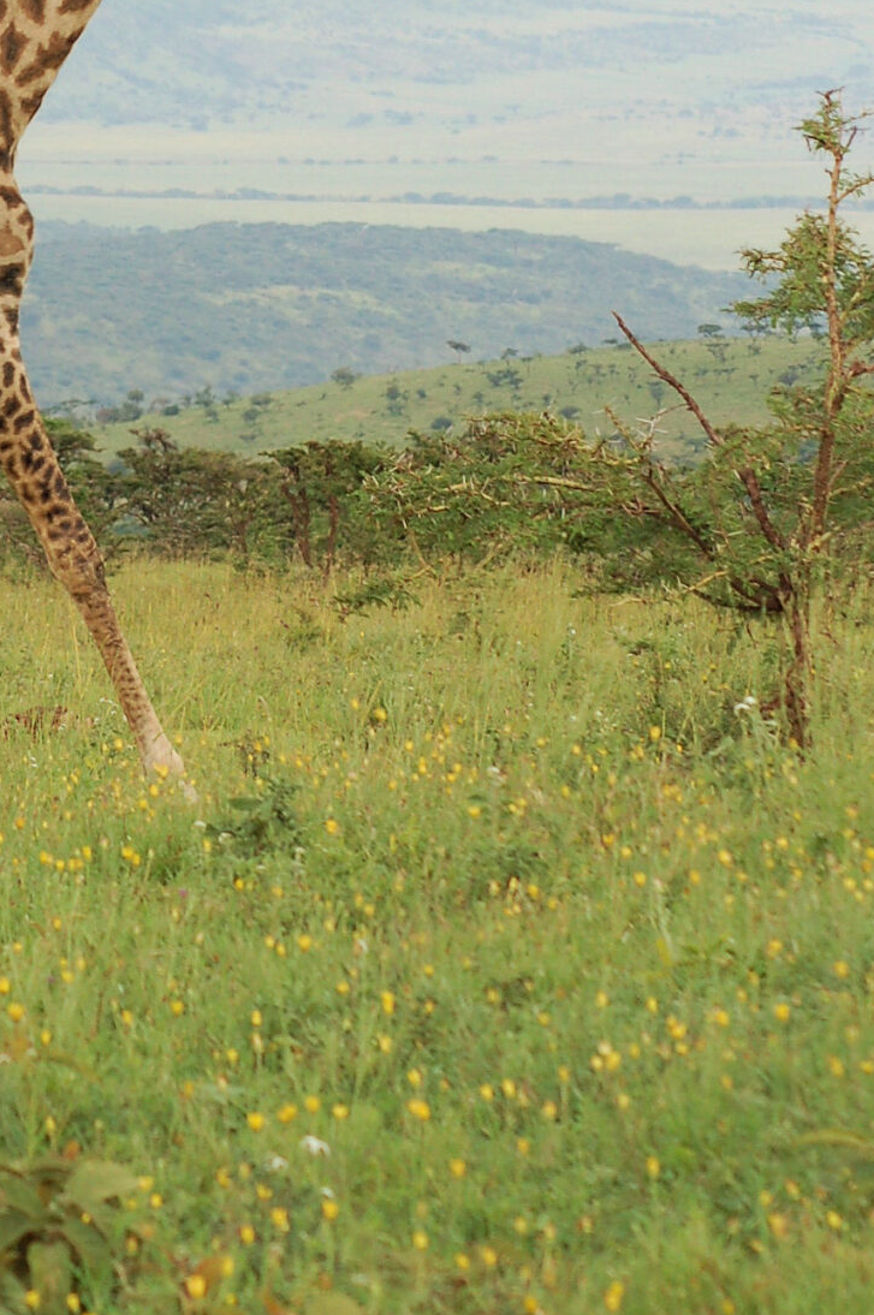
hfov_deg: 3.9
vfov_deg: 5.9
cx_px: 34
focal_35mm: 351
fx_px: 12810
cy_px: 8
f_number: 9
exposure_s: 1/160
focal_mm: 100
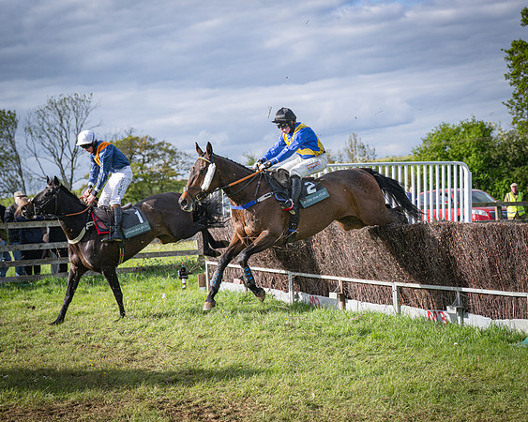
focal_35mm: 79
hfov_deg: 24.2
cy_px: 211
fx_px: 1231
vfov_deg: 19.4
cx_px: 264
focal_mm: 70
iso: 400
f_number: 4
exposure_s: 1/3200
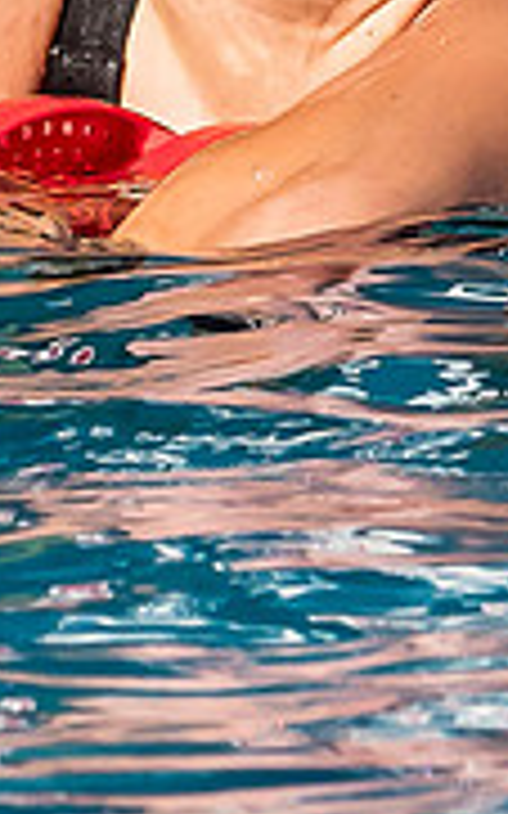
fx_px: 71473
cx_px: 266
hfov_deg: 0.4
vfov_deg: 0.7
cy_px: 27
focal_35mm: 3224
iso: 640
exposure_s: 1/1250
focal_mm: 200
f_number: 6.3
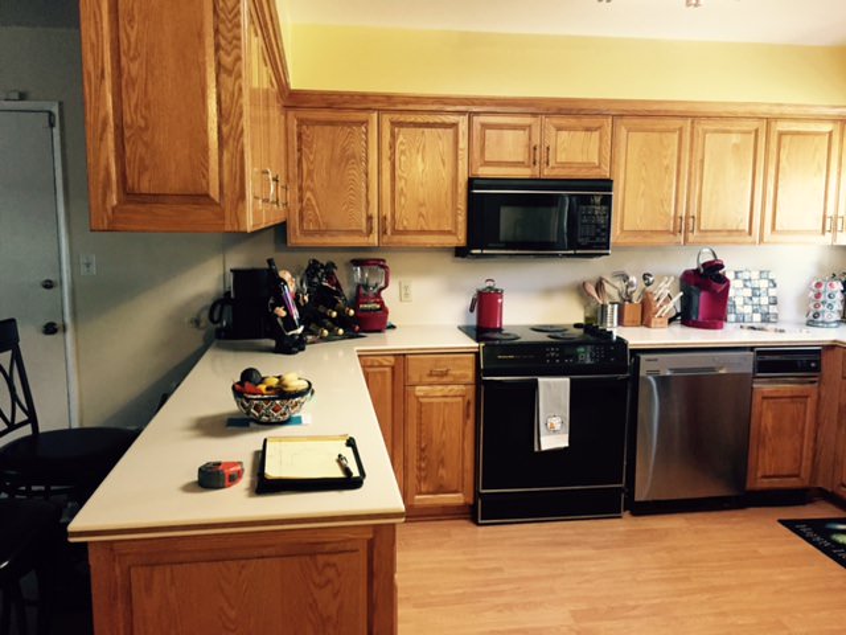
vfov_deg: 48.2
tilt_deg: -8.4
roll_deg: -1.3
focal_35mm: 29
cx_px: 423
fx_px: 709
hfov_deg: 61.7
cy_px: 318
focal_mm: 4.15
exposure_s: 1/30
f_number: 2.2
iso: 250
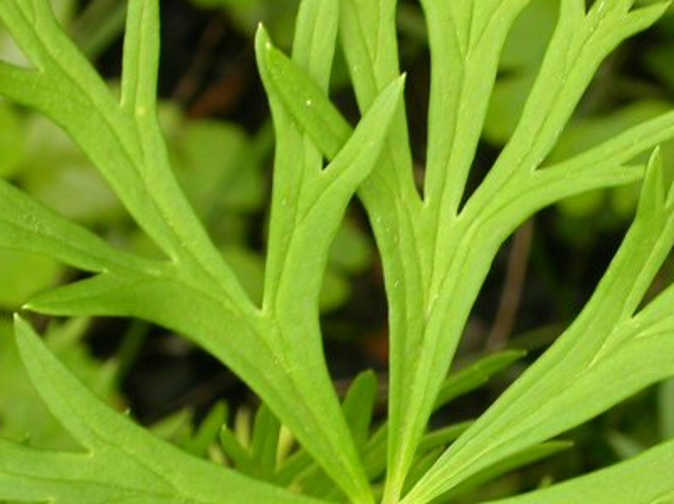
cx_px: 417
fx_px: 2840
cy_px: 304
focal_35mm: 146
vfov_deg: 10.1
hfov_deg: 13.5
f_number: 5
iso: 100
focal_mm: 16.2
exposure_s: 1/60.1
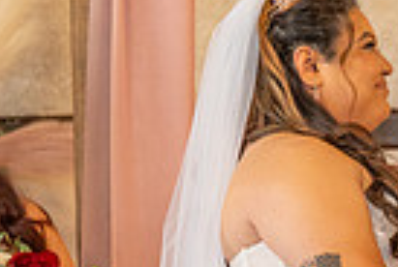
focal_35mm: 372
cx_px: 447
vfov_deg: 3.7
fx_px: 4122
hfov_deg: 5.5
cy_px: 376
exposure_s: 1/125
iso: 1600
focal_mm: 88
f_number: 2.8
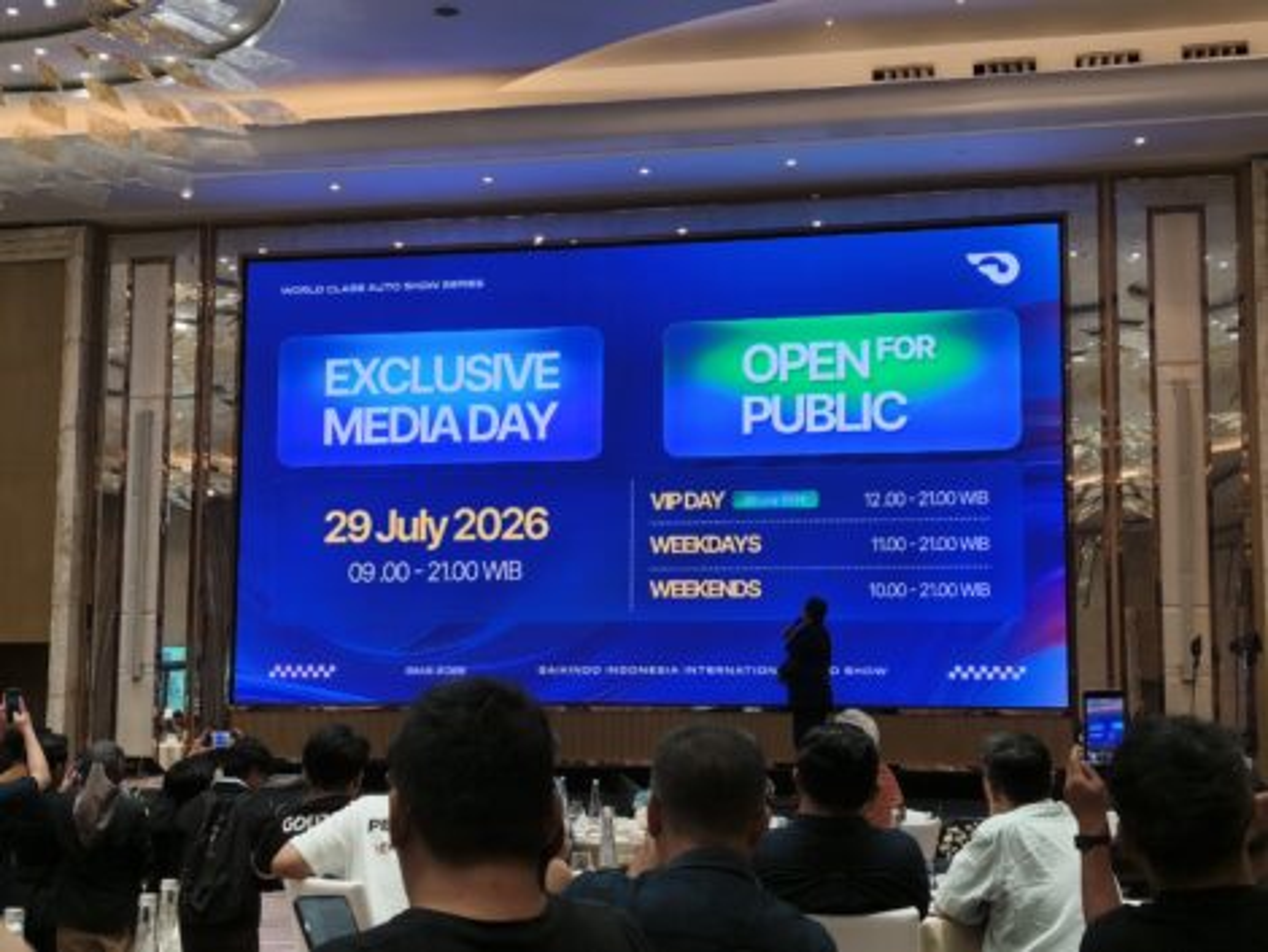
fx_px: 1942
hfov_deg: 36.2
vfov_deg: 27.5
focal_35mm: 53
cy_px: 476
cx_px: 634
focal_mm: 6.06
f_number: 1.7
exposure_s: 1/100
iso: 160
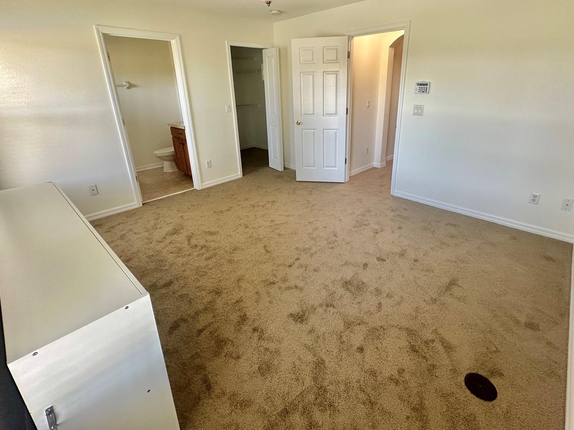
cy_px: 180
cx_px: 306
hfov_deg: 90.9
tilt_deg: -18.7
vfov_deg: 74.2
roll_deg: +0.6
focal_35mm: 17
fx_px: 282
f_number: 2.2
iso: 160
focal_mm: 2.22
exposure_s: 1/60
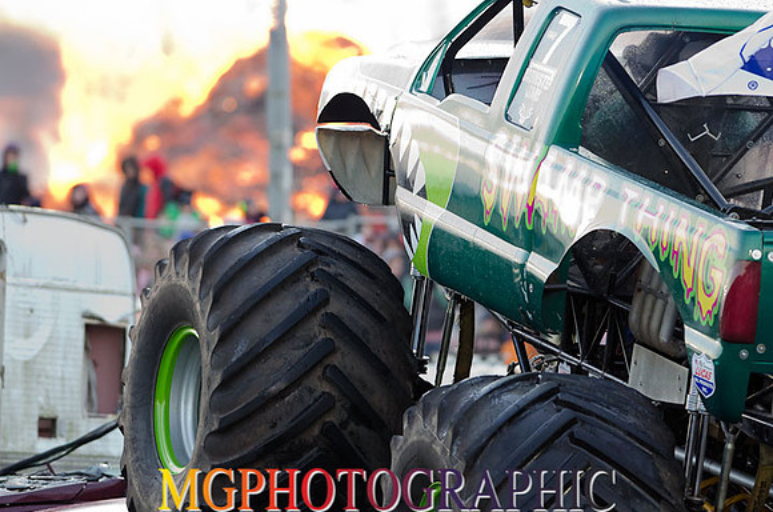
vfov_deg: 3.0
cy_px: 256
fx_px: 9641
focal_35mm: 450
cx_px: 386
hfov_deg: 4.6
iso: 1600
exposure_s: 1/250
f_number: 3.5
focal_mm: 300
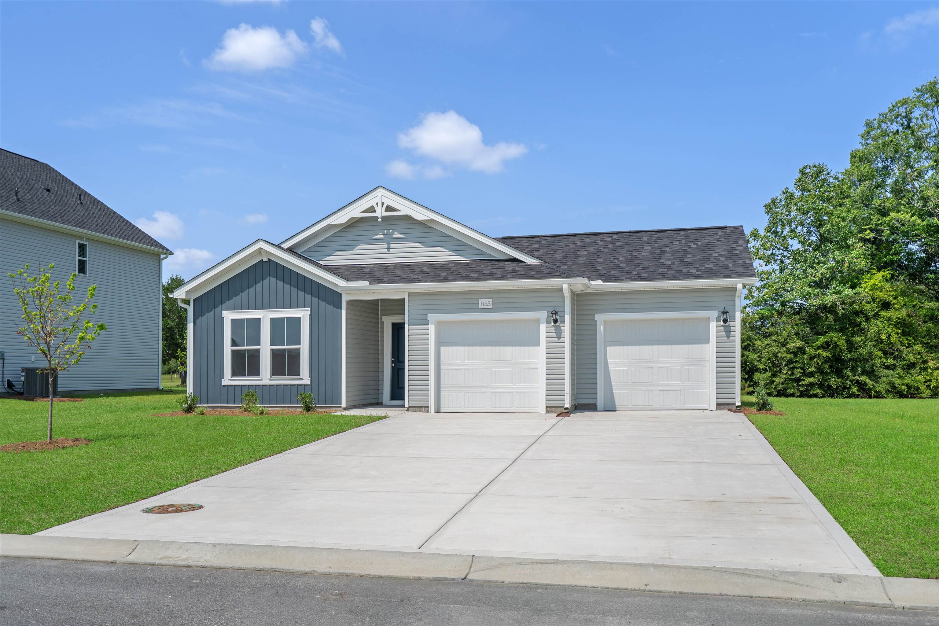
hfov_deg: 58.7
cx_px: 470
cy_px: 313
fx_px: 835
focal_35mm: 32
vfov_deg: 41.1
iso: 50
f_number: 4
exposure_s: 1/1000
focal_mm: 32
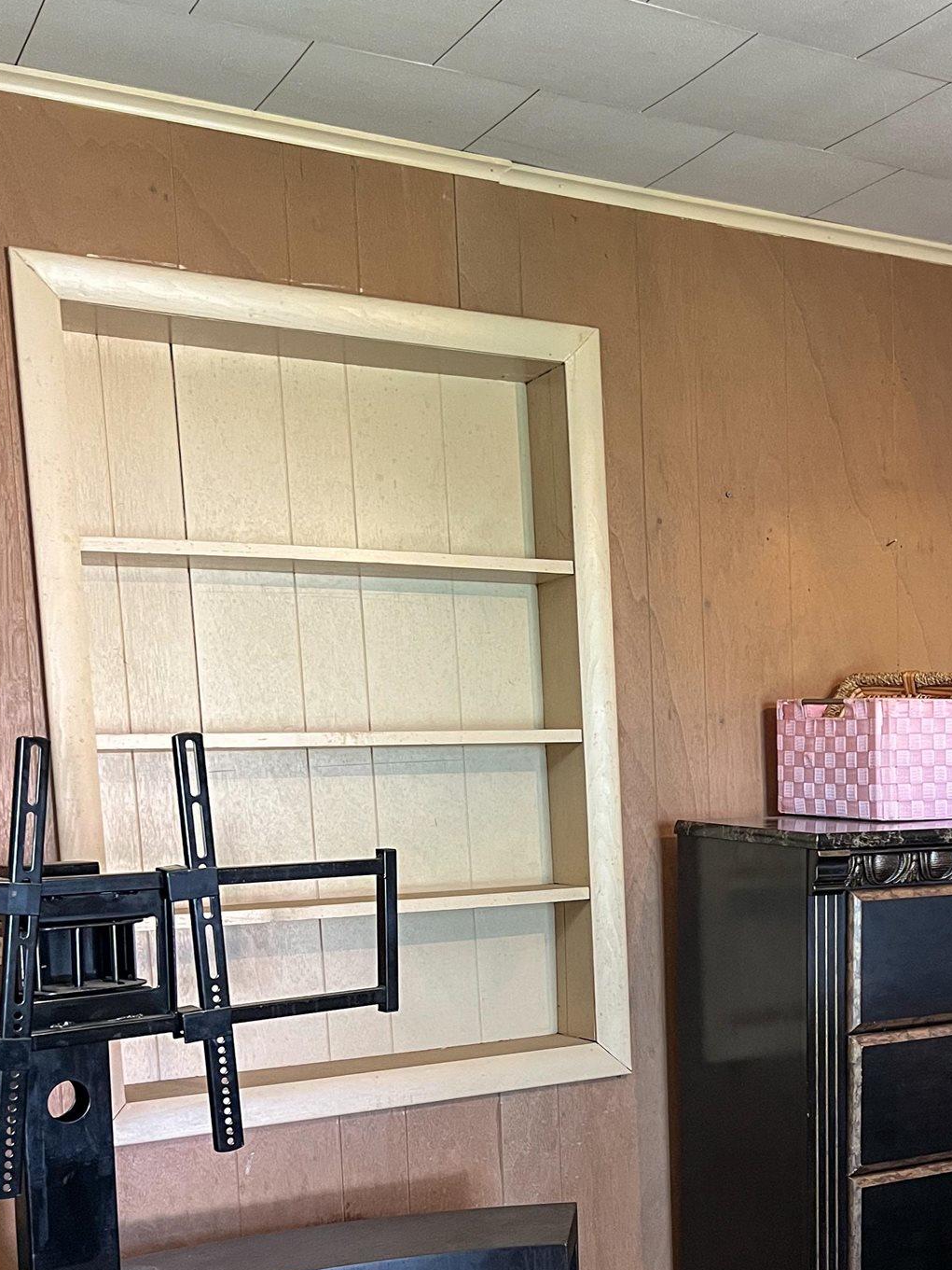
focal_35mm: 44
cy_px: 933
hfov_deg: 32.1
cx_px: 747
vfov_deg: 41.8
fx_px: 1613
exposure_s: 1/40
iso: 400
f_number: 1.5
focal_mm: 5.7
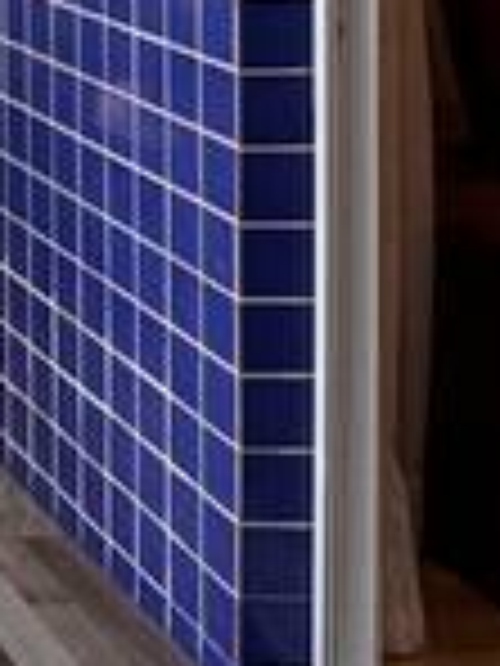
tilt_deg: -2.2
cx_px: -743
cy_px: -171
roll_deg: +2.8
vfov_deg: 18.1
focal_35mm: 102
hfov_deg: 11.6
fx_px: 1964
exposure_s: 1/99
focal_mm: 2.22
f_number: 2.2
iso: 50
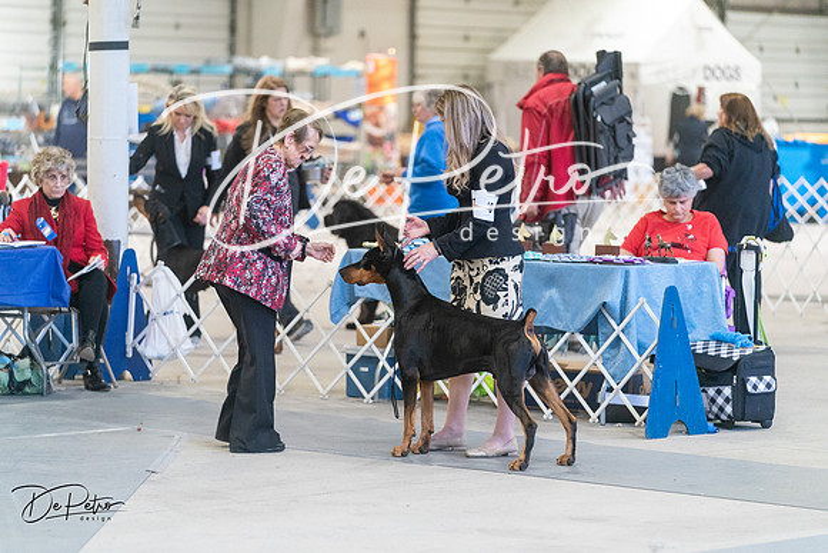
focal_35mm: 144
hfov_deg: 14.2
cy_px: 276
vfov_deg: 9.5
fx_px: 3313
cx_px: 414
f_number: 2.8
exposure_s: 1/320
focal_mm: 144
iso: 4000
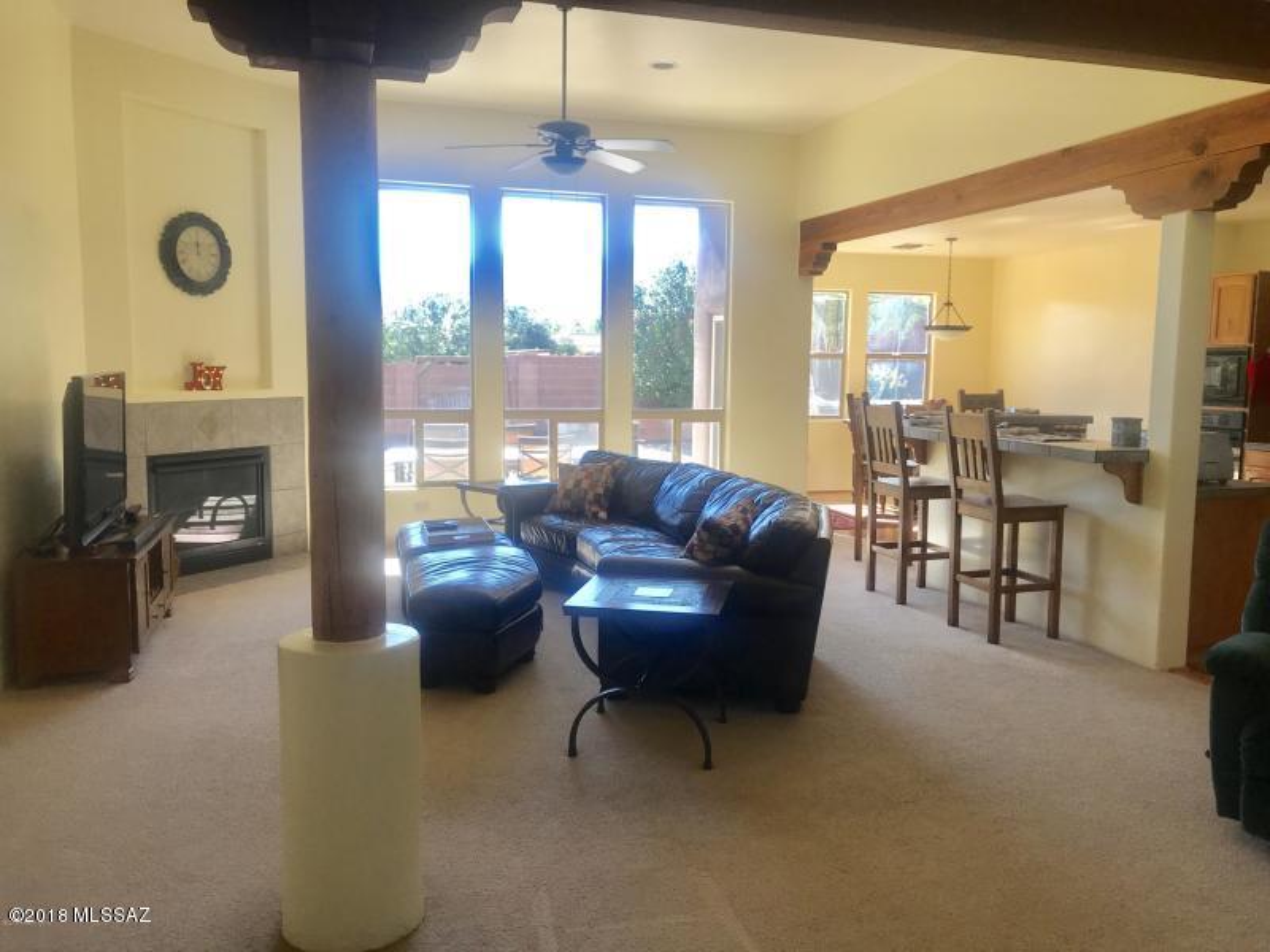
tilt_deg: -8.3
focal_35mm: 28
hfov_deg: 63.4
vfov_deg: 49.7
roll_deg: -1.0
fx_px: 1027
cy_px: 476
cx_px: 635
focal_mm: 3.99
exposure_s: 1/120
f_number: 1.8
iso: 20
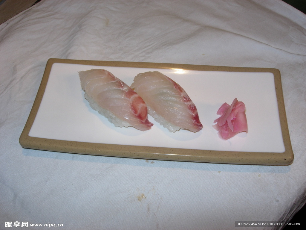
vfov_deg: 37.7
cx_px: 153
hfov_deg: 49.0
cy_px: 115
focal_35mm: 38
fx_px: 336
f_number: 4.8
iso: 79
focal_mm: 7.8
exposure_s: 1/34.8
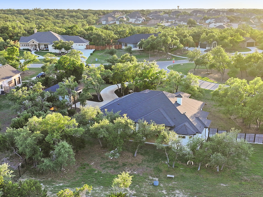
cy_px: 150
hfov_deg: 45.6
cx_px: 154
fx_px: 311
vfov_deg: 34.3
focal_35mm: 41
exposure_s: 1/320
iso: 400
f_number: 2.8
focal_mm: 12.29
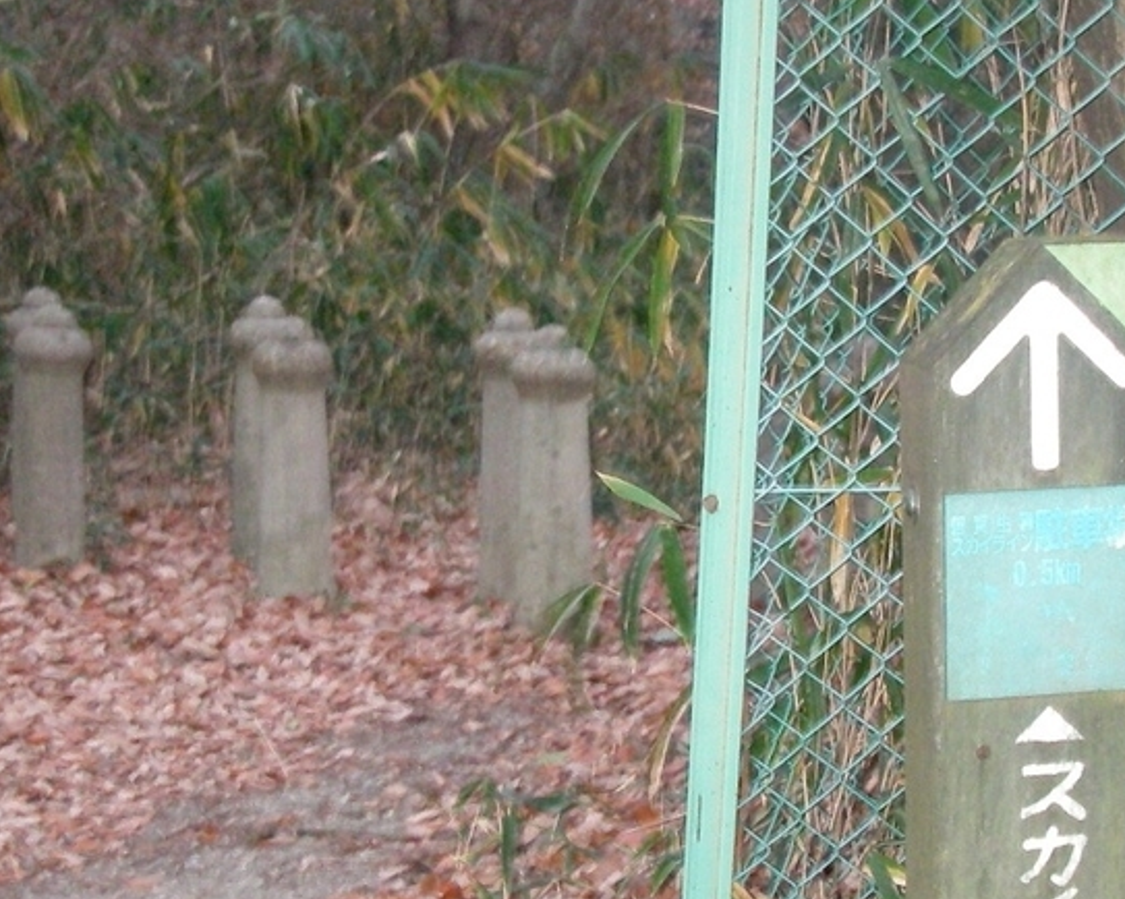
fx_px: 2729
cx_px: 535
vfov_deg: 18.7
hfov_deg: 23.3
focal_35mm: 82
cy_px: 485
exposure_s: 1/4
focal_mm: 6.3
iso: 400
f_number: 3.3
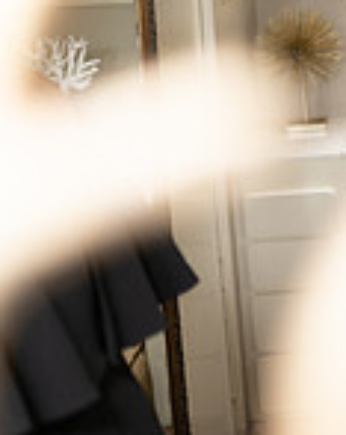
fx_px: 1143
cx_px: 488
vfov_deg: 20.6
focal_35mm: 89
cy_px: -31
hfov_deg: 16.0
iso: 250
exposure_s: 1/1000
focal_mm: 24
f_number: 1.4
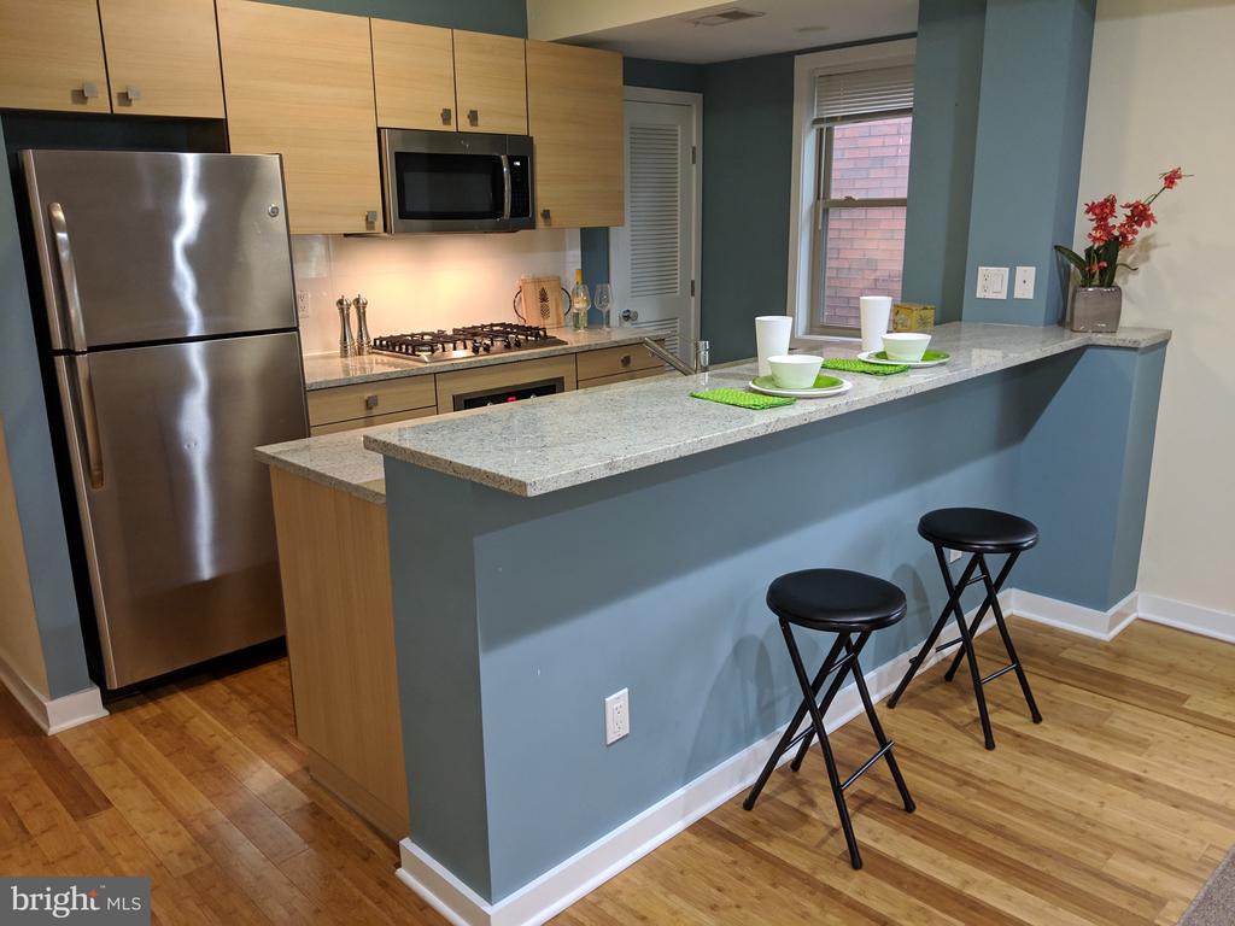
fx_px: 963
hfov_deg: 65.3
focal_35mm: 27
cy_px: 463
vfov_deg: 51.4
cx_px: 618
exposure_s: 1/60
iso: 444
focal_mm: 4.44
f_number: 1.8
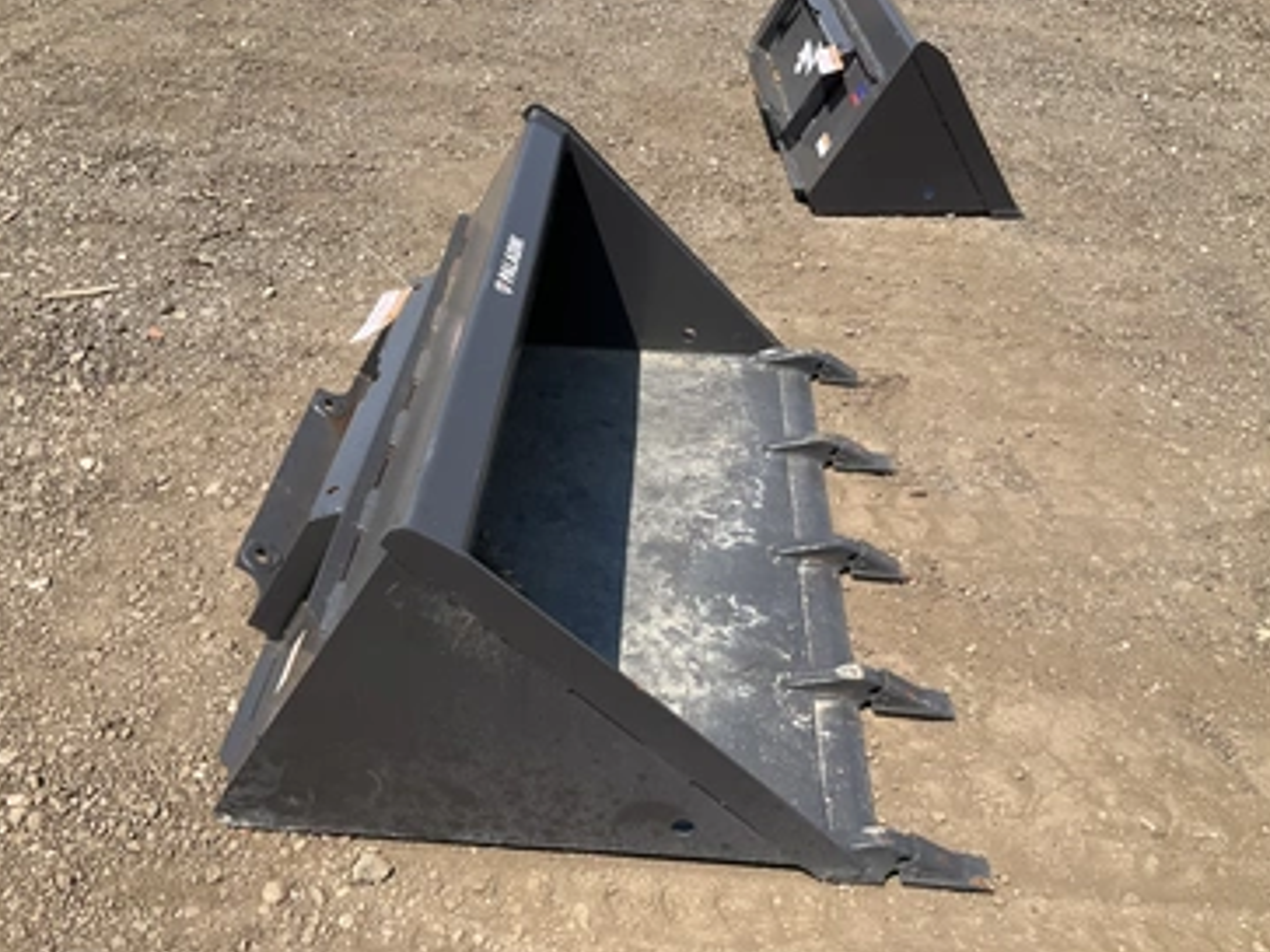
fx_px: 1174
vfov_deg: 44.1
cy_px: 508
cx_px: 619
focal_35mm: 32
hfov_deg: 56.8
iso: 25
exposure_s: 1/1377
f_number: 1.8
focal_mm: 3
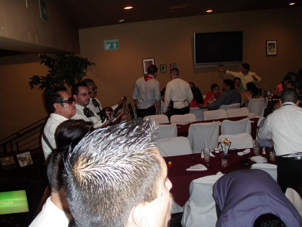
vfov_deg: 37.7
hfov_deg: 49.0
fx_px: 332
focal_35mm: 38
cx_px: 151
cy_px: 114
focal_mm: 6.7
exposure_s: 1/30
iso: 320
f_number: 3.5
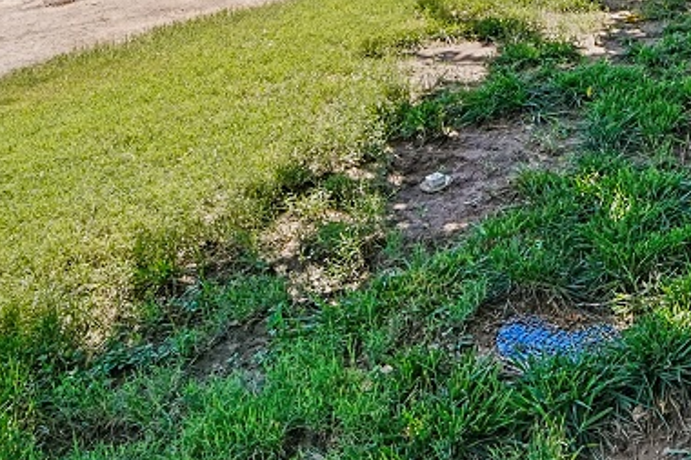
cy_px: -173
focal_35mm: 47
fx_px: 902
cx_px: 717
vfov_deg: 24.2
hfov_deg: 36.8
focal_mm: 14
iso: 1600
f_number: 20
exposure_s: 1/200
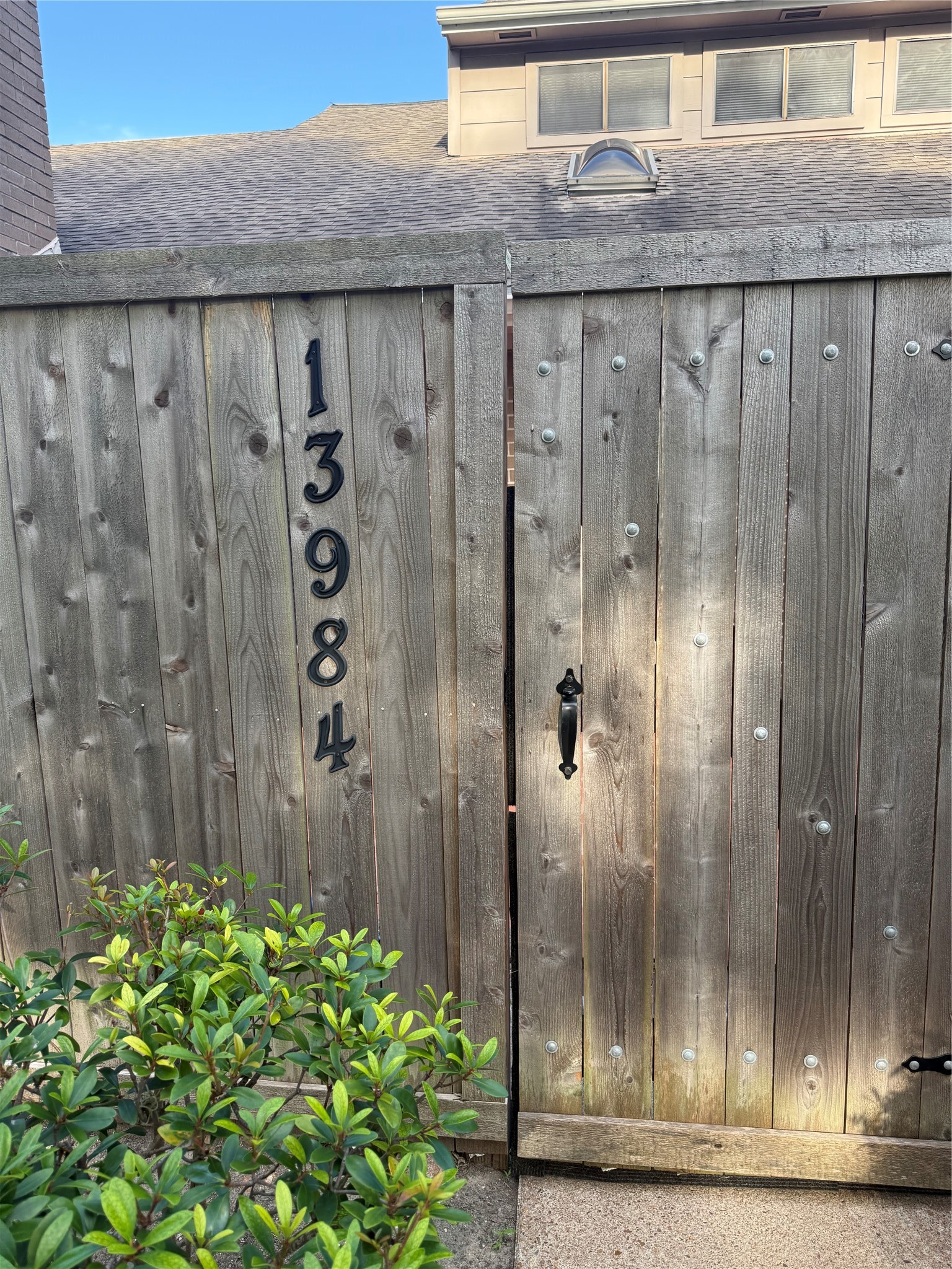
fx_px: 880
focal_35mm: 24
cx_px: 476
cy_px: 634
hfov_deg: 56.8
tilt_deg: -8.5
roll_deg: +0.7
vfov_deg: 71.6
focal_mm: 6.76
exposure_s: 1/370
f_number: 1.78
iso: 100
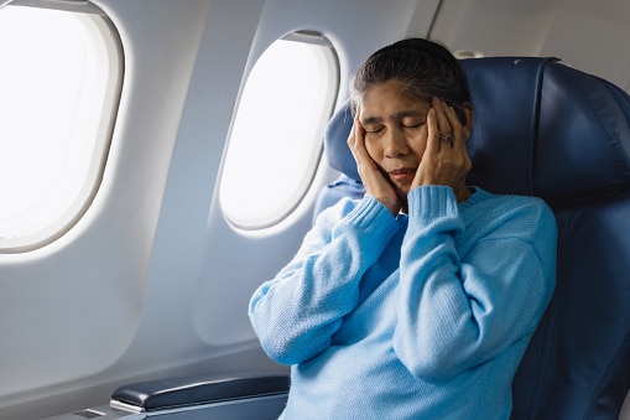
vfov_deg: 24.6
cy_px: 210
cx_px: 315
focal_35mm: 55
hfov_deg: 36.3
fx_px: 962
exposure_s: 1/125
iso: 320
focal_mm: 55
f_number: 2.8
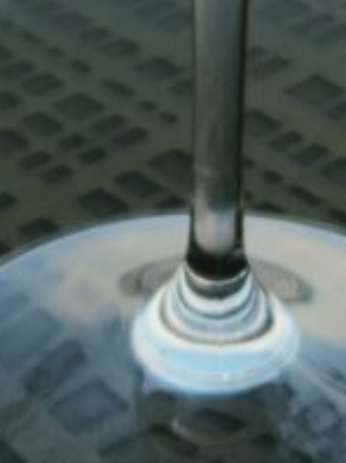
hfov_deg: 12.4
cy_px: -568
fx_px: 1589
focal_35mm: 119
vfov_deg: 13.3
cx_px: 189
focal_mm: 5.4
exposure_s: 1/1250
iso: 20
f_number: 1.8
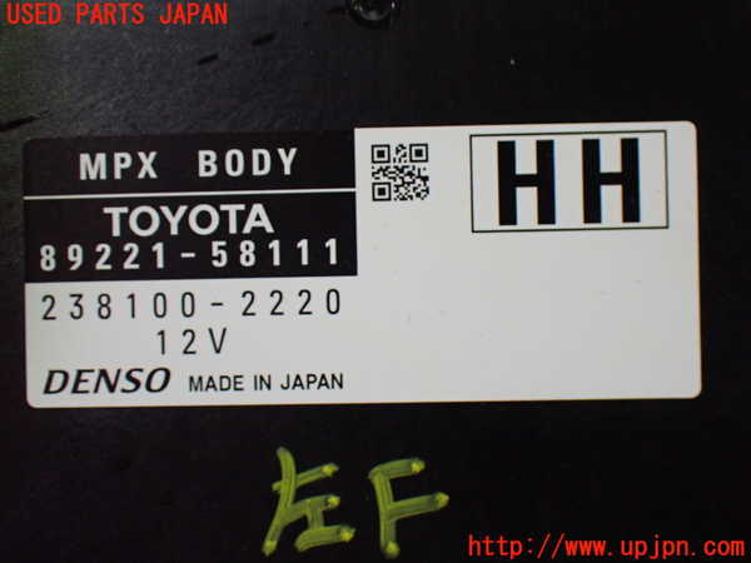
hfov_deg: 38.2
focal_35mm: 50
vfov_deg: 29.1
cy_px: 282
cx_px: 376
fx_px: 1085
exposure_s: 1/100
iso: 800
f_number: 3.2
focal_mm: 9.01
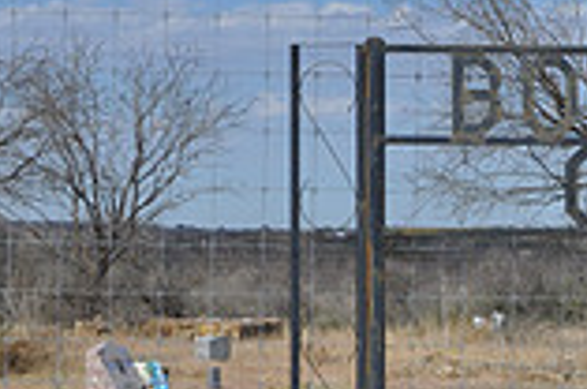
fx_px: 3433
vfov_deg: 6.5
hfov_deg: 9.6
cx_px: 774
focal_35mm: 211
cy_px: 279
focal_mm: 38
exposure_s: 1/250
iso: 200
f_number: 8
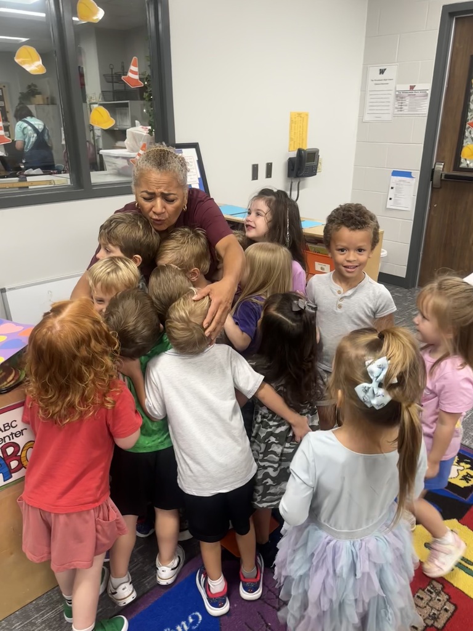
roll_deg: +1.0
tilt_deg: -23.5
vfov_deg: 71.6
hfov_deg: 56.8
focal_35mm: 24
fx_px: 437
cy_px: 316
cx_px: 236
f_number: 1.78
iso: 200
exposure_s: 1/60
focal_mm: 6.86
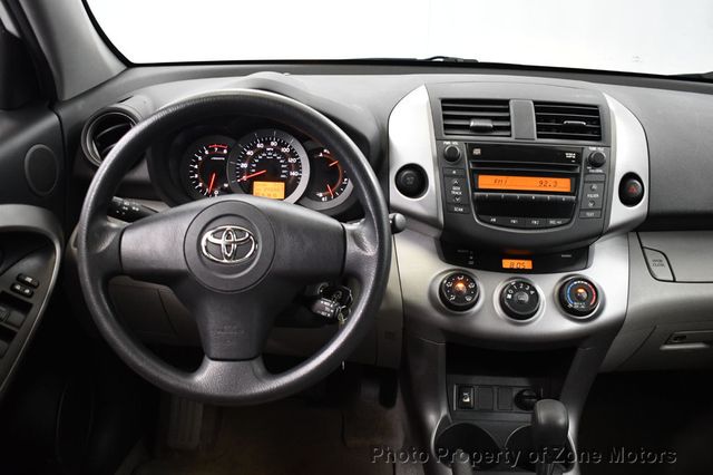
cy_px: 238
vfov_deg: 35.9
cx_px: 356
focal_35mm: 37
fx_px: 732
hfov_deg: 51.9
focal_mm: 25
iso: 3200
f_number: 4
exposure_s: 1/60
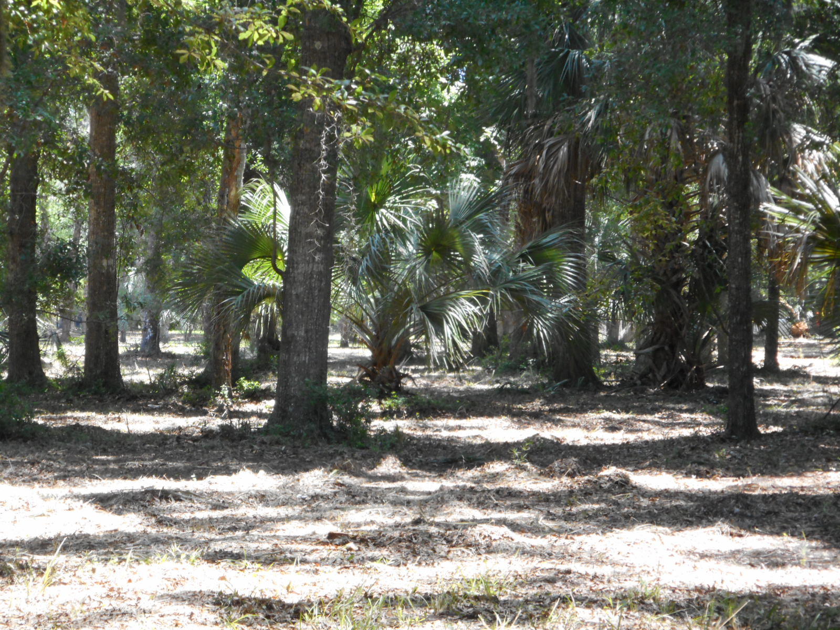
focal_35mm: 117
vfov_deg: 12.7
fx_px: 2839
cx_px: 420
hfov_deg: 16.8
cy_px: 315
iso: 320
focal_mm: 20.9
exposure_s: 1/60
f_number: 5.9
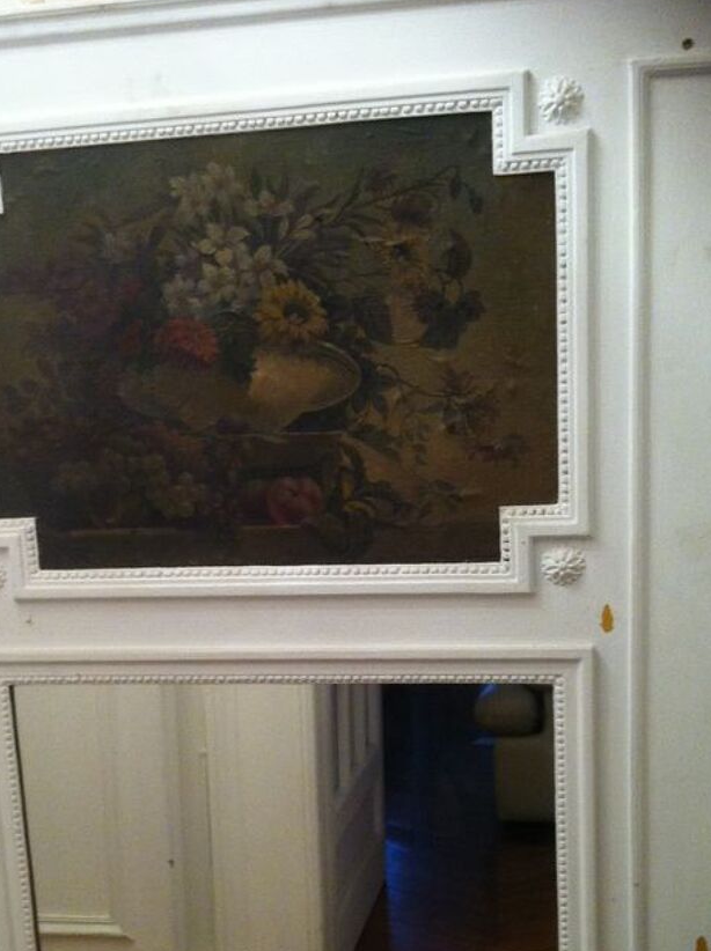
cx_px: 276
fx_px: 1565
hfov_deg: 25.5
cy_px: 654
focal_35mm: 57
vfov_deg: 33.5
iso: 200
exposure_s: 1/15
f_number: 2.8
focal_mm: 3.85
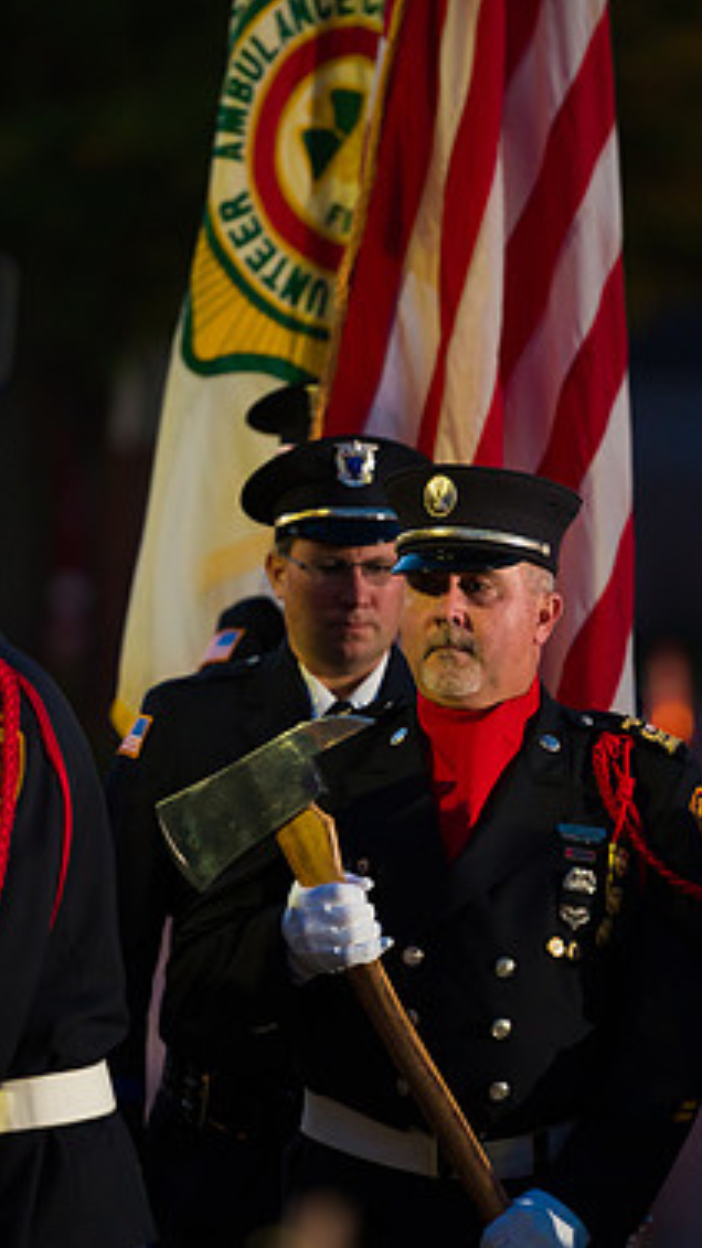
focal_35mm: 322
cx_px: 474
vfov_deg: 6.7
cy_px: 622
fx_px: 10658
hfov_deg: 3.8
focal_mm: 200
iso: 3200
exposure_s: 1/100
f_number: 3.2
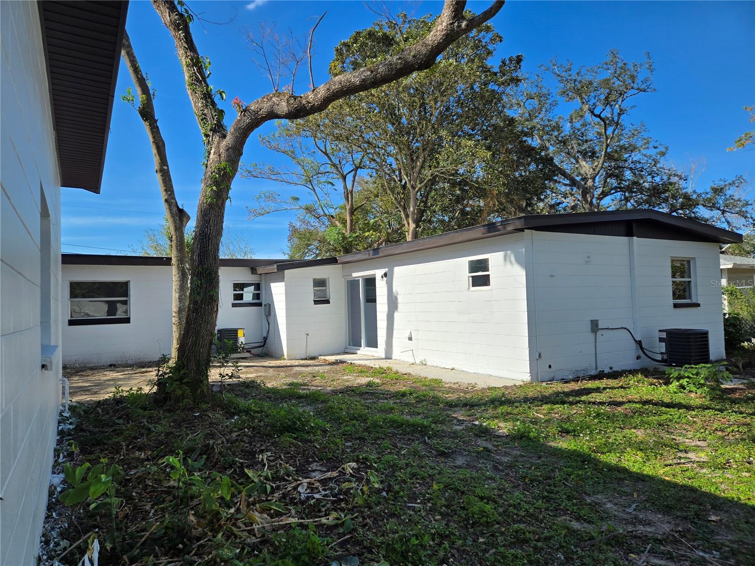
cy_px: 283
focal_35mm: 23
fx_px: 502
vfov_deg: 58.9
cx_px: 378
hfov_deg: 73.9
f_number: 1.8
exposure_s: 1/2614
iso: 25
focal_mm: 5.4
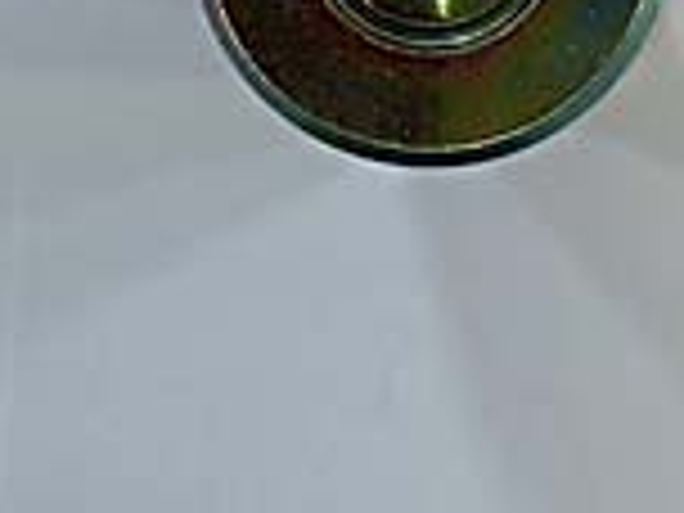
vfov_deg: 10.1
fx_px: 2826
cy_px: -207
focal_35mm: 143
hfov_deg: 13.7
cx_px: 626
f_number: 4.4
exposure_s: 1/30
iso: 200
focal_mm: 6.07
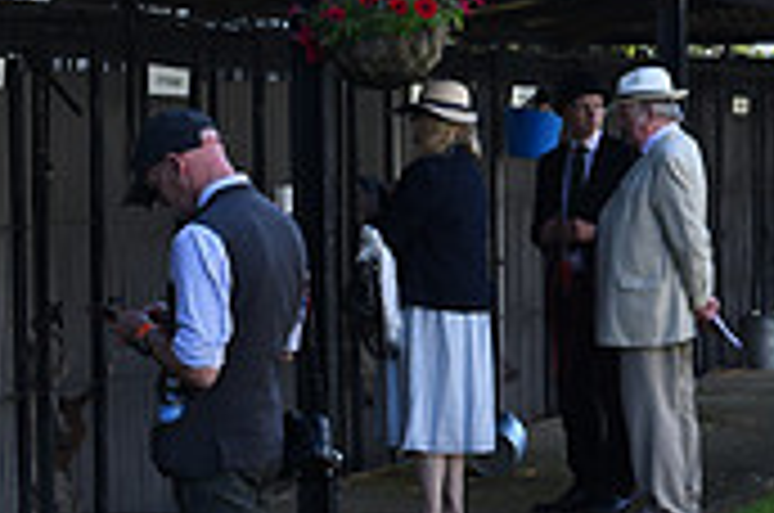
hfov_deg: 11.5
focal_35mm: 169
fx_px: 3627
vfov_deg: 8.1
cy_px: 374
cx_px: 1269
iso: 800
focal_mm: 50
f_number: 5.6
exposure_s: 1/1250
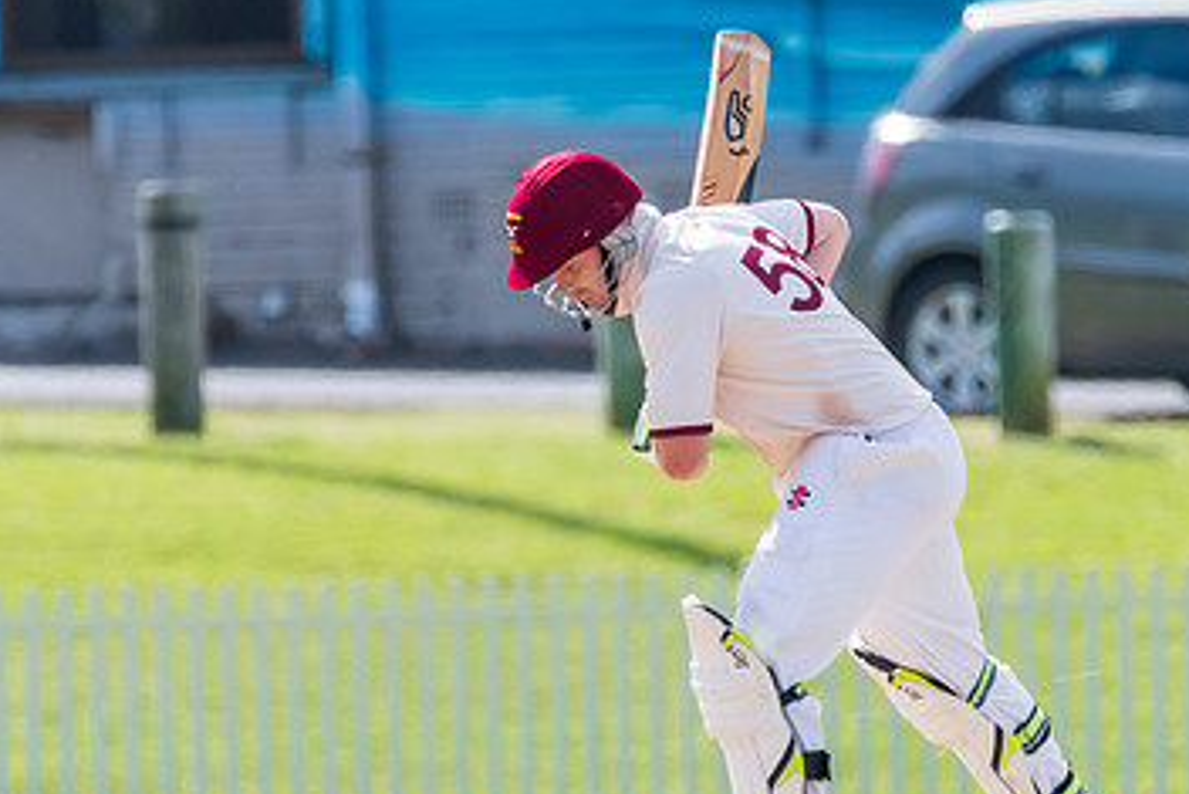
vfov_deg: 1.0
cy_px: 510
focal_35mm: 1405
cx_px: 601
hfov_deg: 1.5
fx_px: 46421
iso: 640
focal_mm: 600
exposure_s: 1/2500
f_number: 6.3
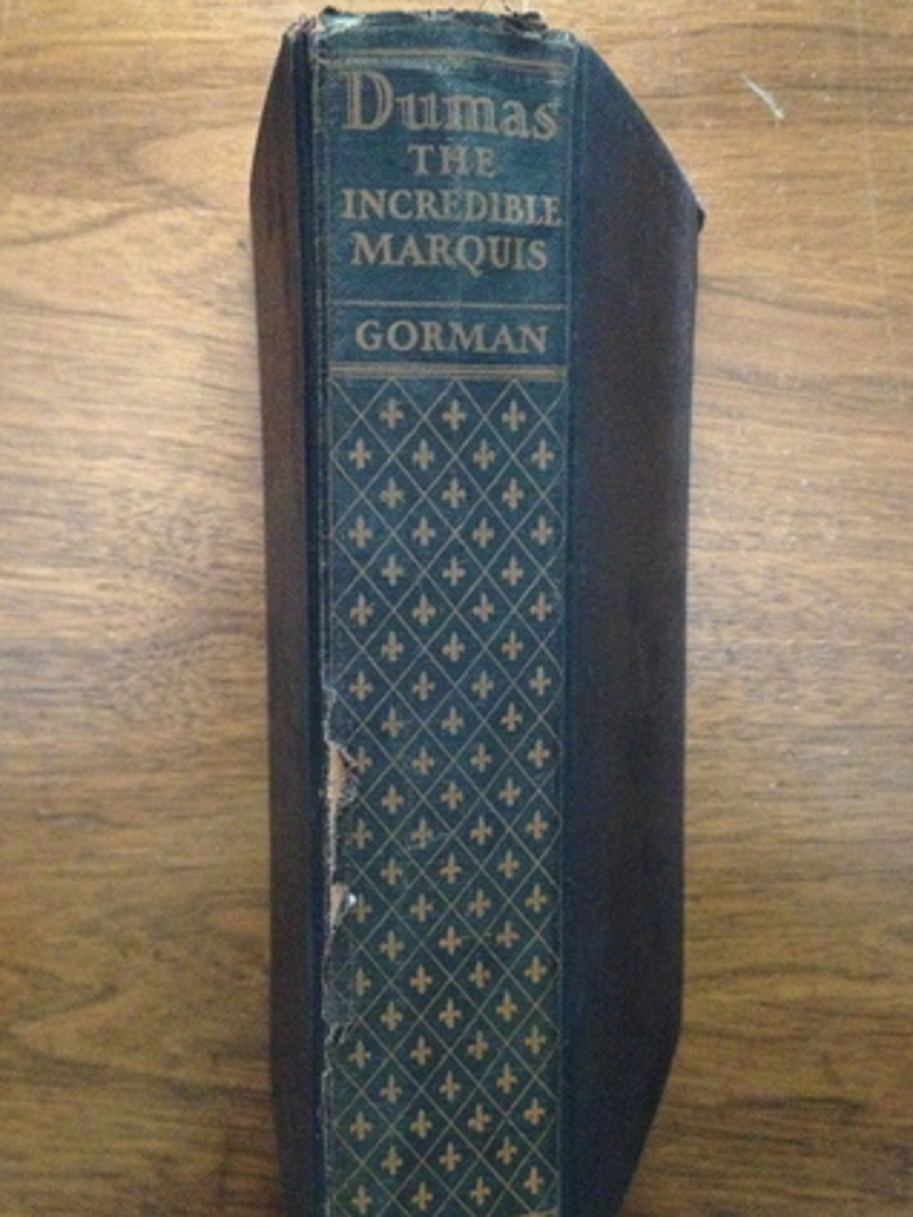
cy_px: 608
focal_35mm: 35
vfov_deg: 52.6
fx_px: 1231
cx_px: 456
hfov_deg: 40.7
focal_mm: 4.28
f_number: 2.4
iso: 800
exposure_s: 1/15
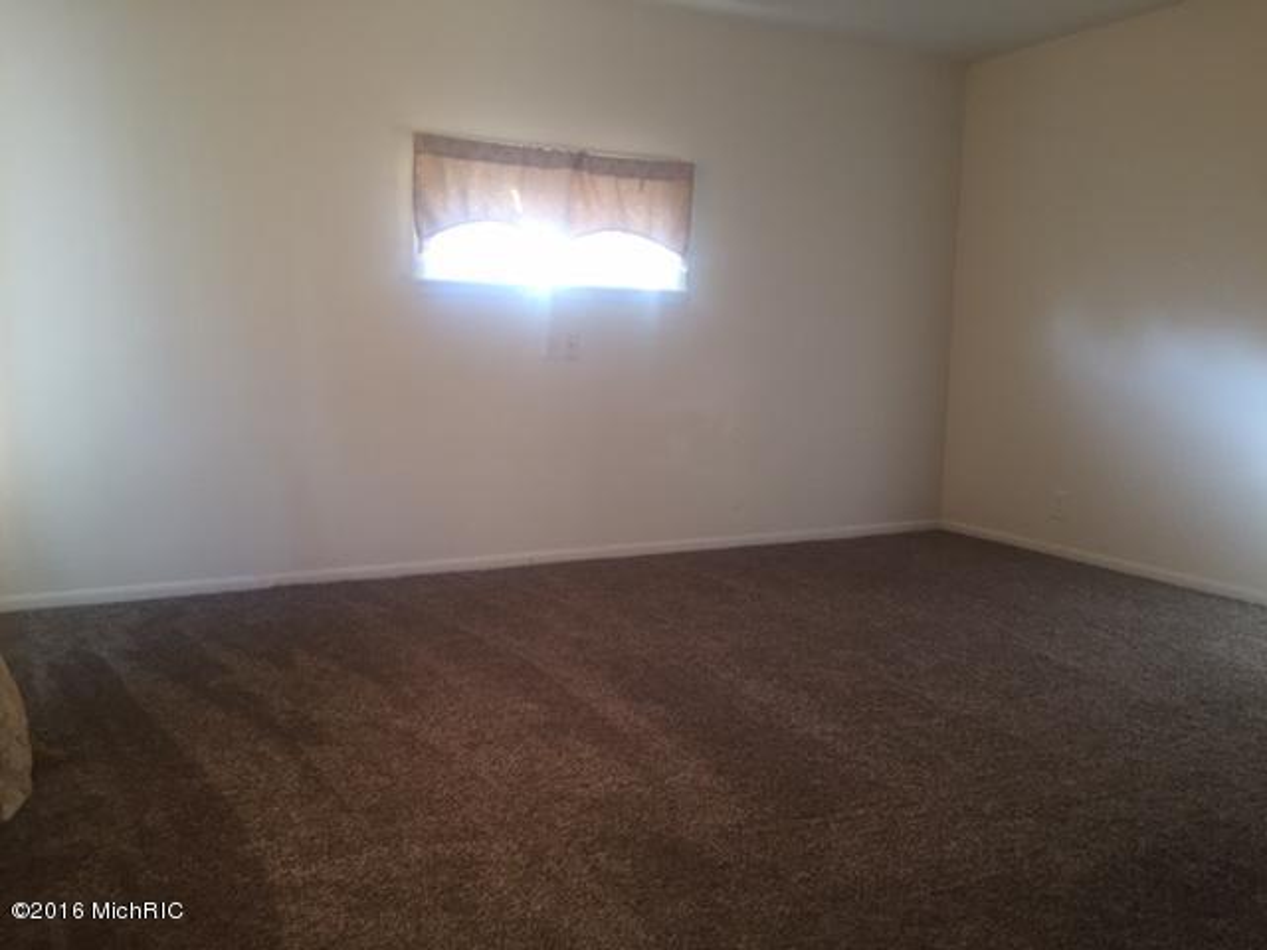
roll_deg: -1.3
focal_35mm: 29
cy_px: 475
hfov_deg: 61.7
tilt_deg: -6.4
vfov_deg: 48.2
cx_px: 634
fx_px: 1061
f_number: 2.2
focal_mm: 4.15
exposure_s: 1/30
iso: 100
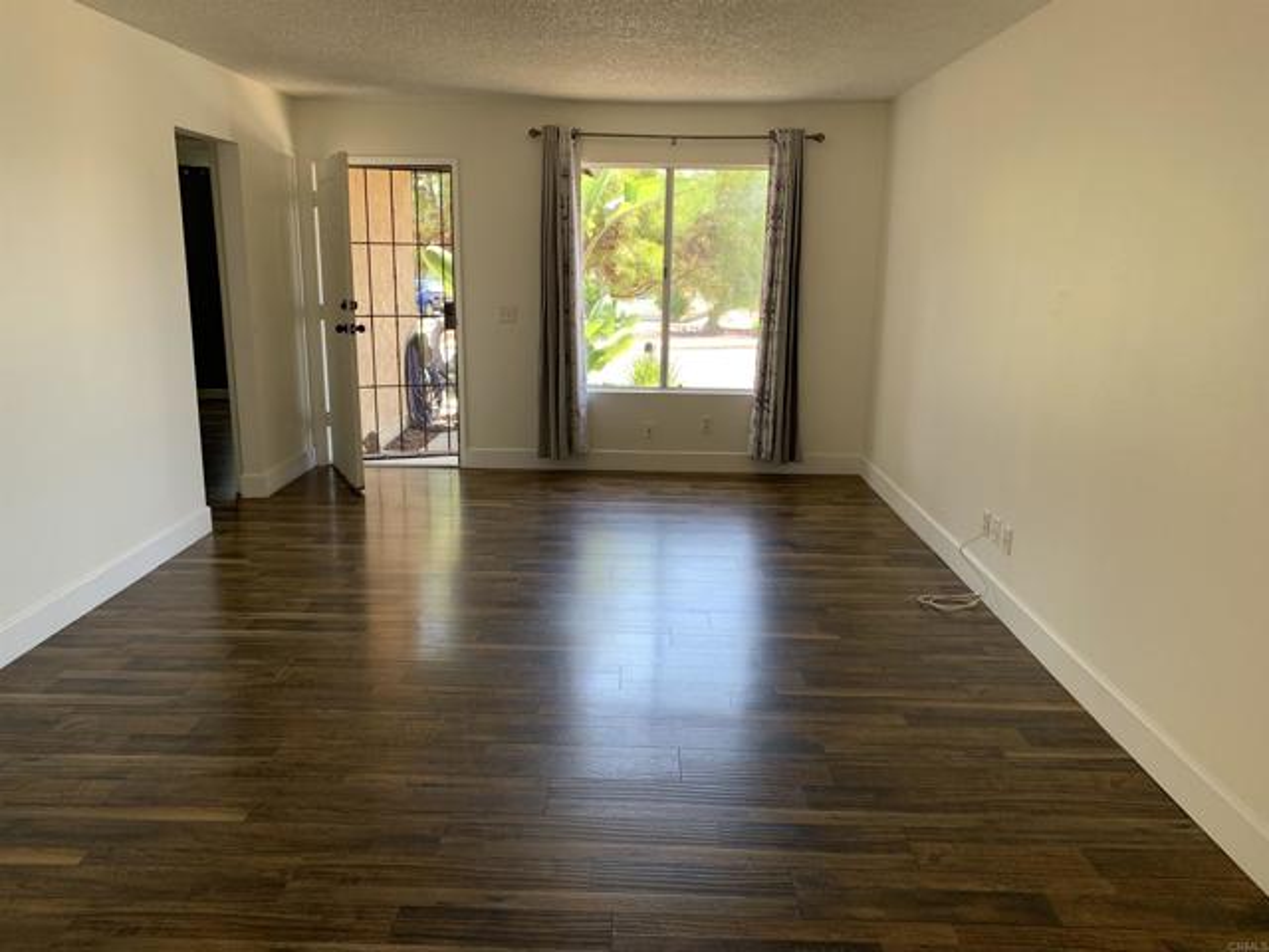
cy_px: 476
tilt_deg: -13.0
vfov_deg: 53.1
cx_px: 634
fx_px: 953
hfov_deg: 67.3
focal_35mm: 26
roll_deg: -0.5
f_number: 1.8
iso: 64
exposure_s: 1/121
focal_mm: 4.25
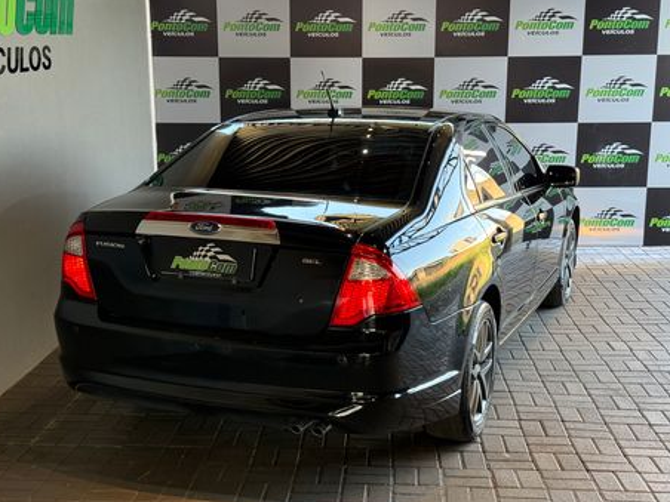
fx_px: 968
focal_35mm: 50
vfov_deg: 29.1
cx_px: 332
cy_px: 258
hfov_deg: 38.2
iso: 100
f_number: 1.78
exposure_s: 1/81
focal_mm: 6.76
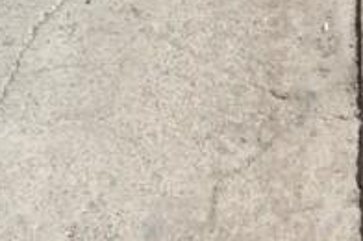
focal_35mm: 92
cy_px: 360
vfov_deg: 13.9
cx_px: 428
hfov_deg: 20.8
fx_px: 926
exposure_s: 1/250
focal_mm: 20
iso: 100
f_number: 8
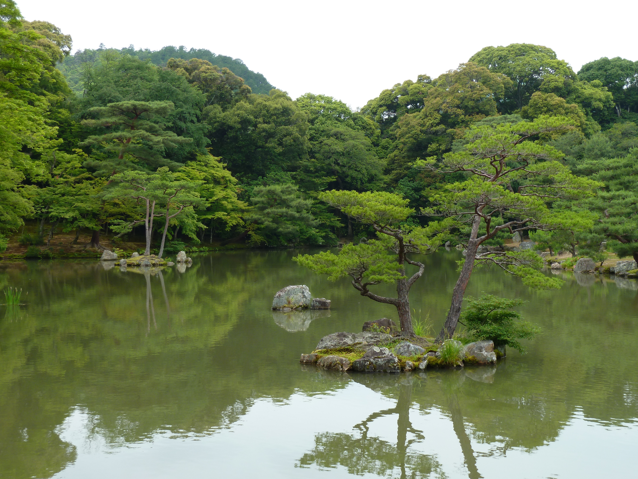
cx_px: 319
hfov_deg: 36.8
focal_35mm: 52
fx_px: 958
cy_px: 240
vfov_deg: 28.0
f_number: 3.8
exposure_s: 1/100
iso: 80
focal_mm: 8.5
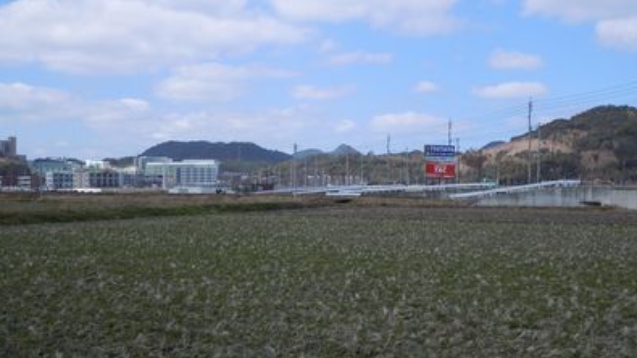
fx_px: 726
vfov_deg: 27.7
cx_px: 318
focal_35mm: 43
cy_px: 190
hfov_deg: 47.4
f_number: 4.3
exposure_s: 1/800
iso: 100
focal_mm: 6.9
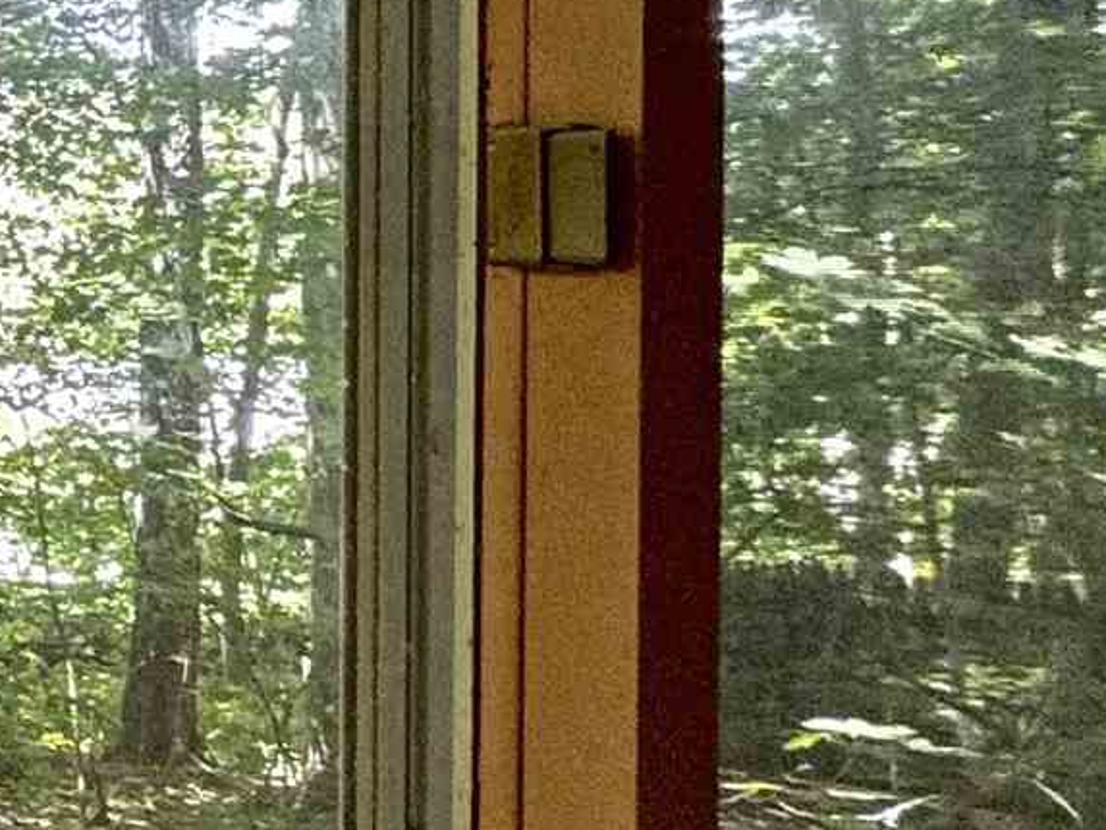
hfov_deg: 15.2
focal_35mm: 75
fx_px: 2397
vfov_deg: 19.4
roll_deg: +0.5
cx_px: -1527
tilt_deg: -1.0
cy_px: 156
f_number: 2.2
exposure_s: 1/90
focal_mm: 2.22
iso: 100
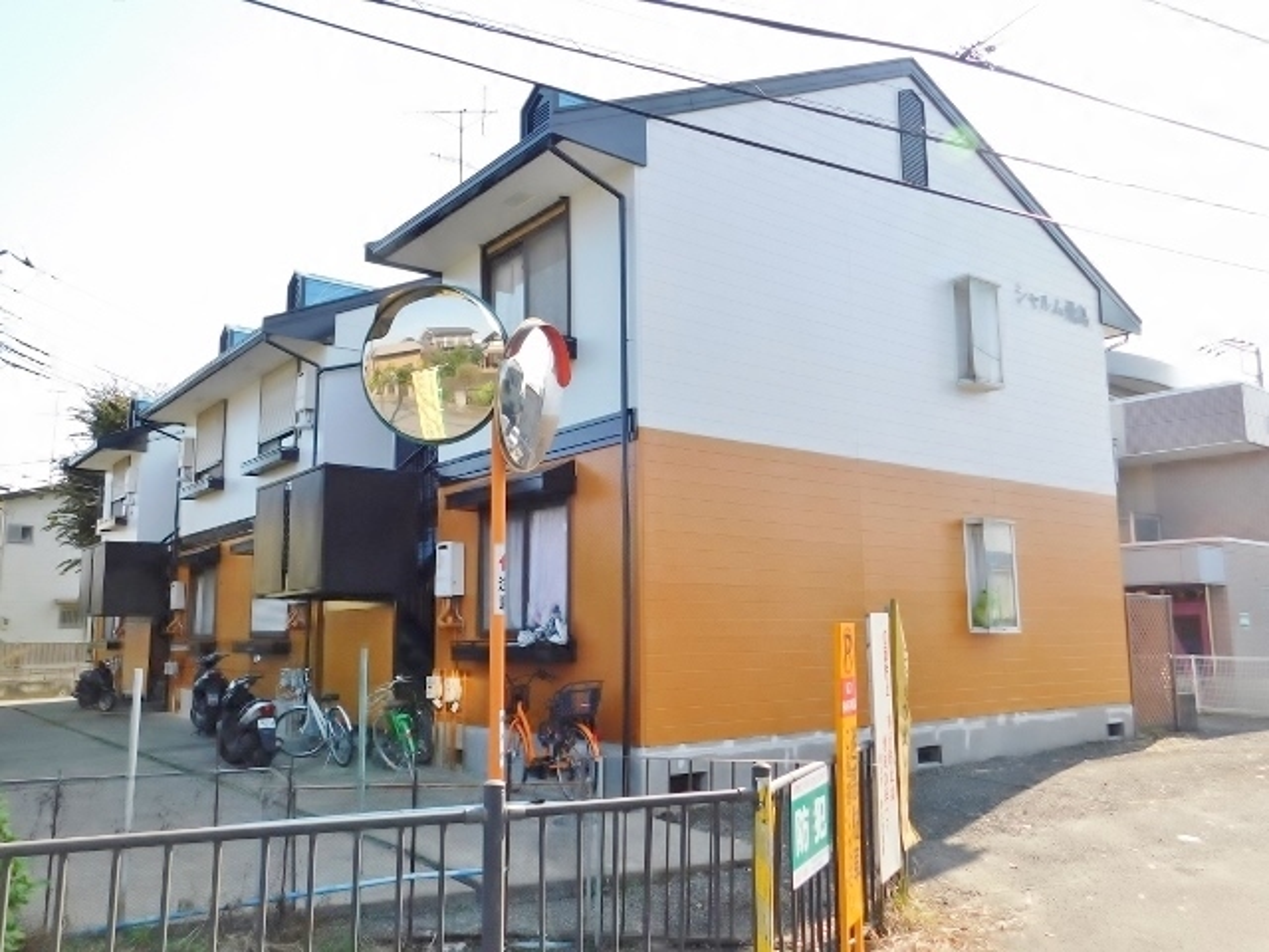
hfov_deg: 63.4
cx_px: 634
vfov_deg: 49.7
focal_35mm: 28
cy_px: 476
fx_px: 1026
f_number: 3.2
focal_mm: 4.9
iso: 125
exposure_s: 1/500
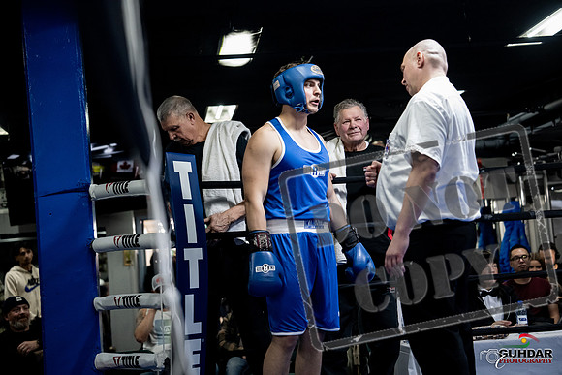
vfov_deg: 19.5
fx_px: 1093
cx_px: 281
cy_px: 188
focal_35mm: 70
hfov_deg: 28.8
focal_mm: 70
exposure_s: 1/1000
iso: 8000
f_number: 2.8
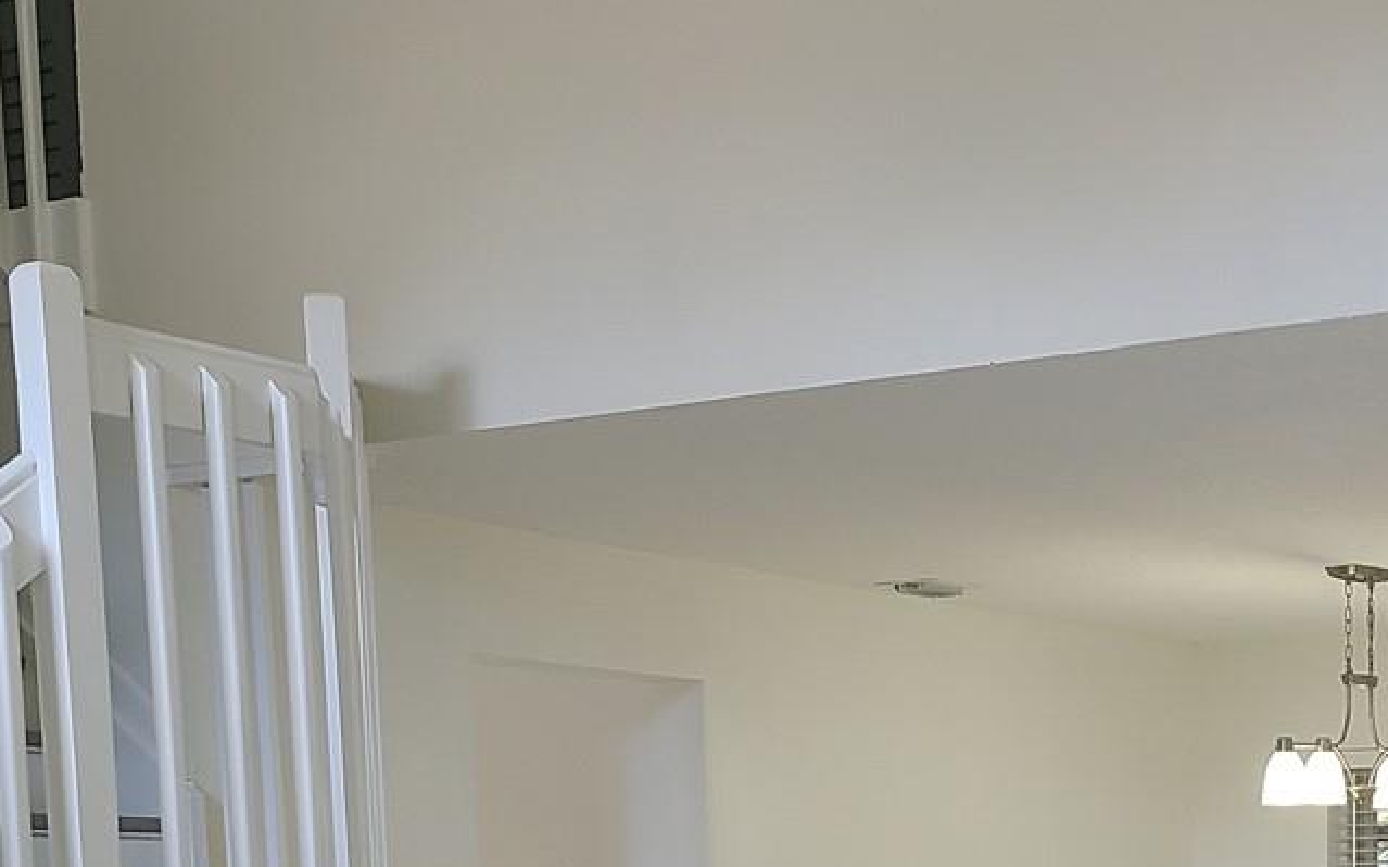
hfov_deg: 28.7
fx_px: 2609
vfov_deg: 17.3
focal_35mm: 69
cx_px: 1234
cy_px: 1223
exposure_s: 1/60
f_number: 1.8
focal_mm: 5.4
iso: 64
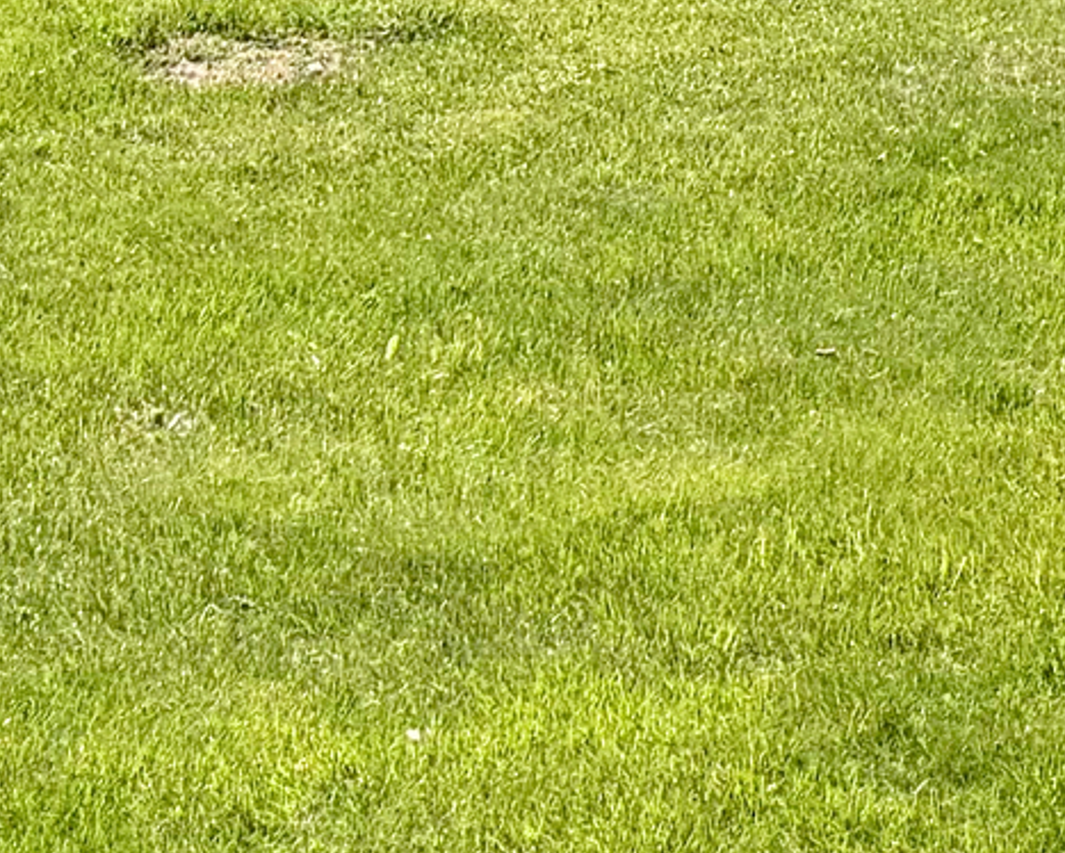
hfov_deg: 12.1
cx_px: 1396
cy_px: -1175
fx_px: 4856
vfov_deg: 9.1
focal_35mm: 154
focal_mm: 6.76
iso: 80
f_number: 1.78
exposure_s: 1/3953
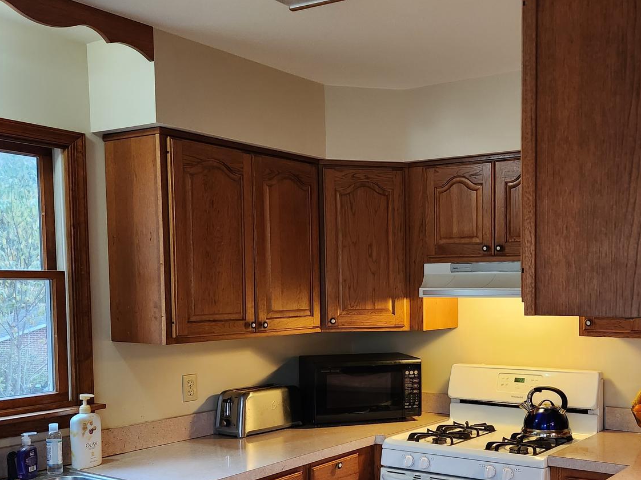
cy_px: 328
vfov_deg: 34.0
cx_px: 442
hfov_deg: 44.0
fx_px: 778
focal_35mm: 42
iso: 250
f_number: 1.8
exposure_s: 1/120
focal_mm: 5.4
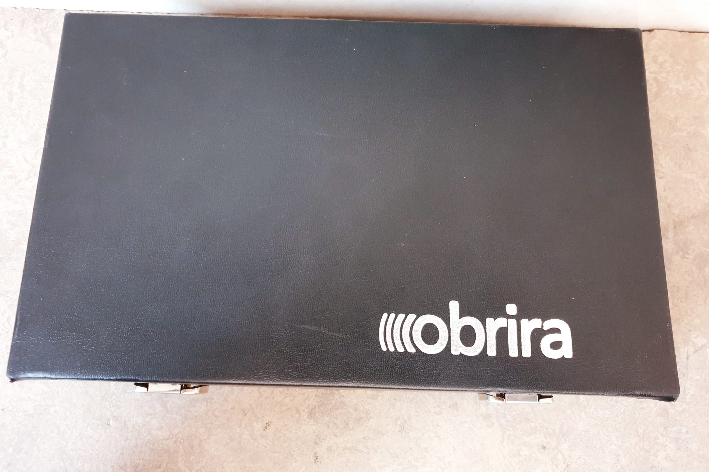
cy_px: 237
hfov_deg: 65.5
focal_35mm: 28
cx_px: 347
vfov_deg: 46.4
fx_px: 551
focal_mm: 4.3
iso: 320
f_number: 1.5
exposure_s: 1/25
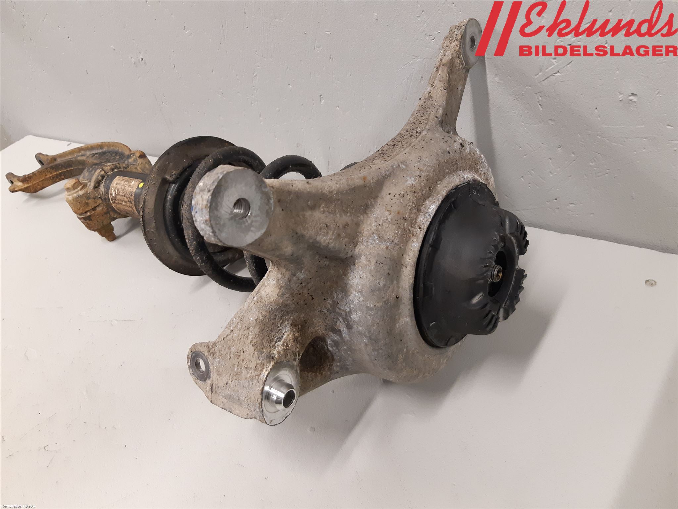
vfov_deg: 53.1
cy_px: 254
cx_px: 339
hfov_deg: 67.3
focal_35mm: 26
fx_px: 509
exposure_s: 1/50
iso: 200
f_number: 1.7
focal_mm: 3.93
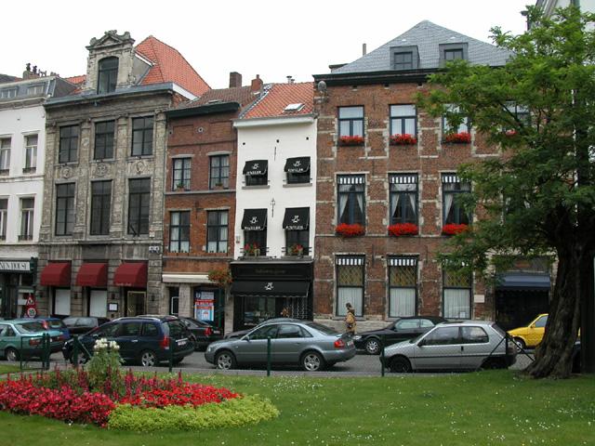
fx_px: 584
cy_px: 223
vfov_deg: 41.8
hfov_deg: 54.0
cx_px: 298
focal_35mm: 34
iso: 100
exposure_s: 1/177
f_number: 4.5
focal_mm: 8.9
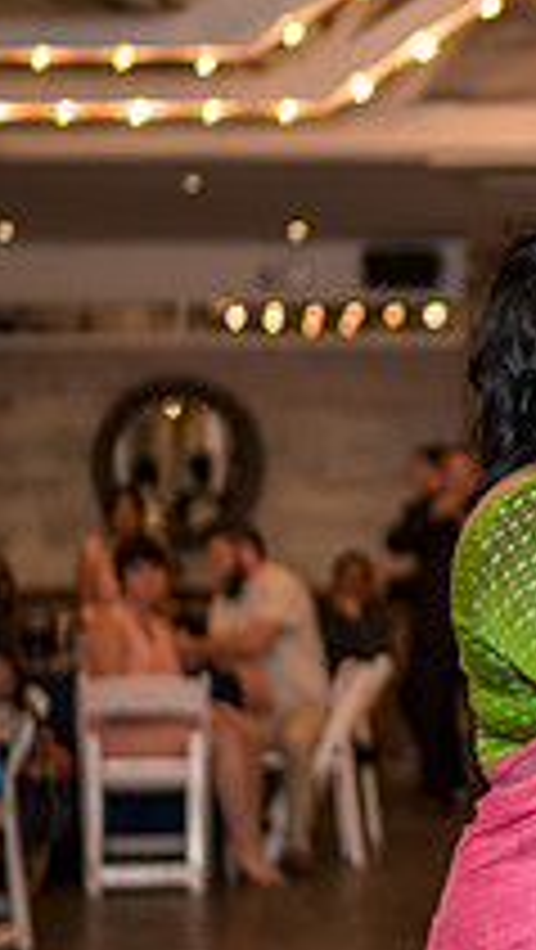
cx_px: 898
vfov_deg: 19.1
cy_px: 442
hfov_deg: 10.3
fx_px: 2824
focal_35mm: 112
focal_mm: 35
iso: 250
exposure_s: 1/200
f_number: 1.4
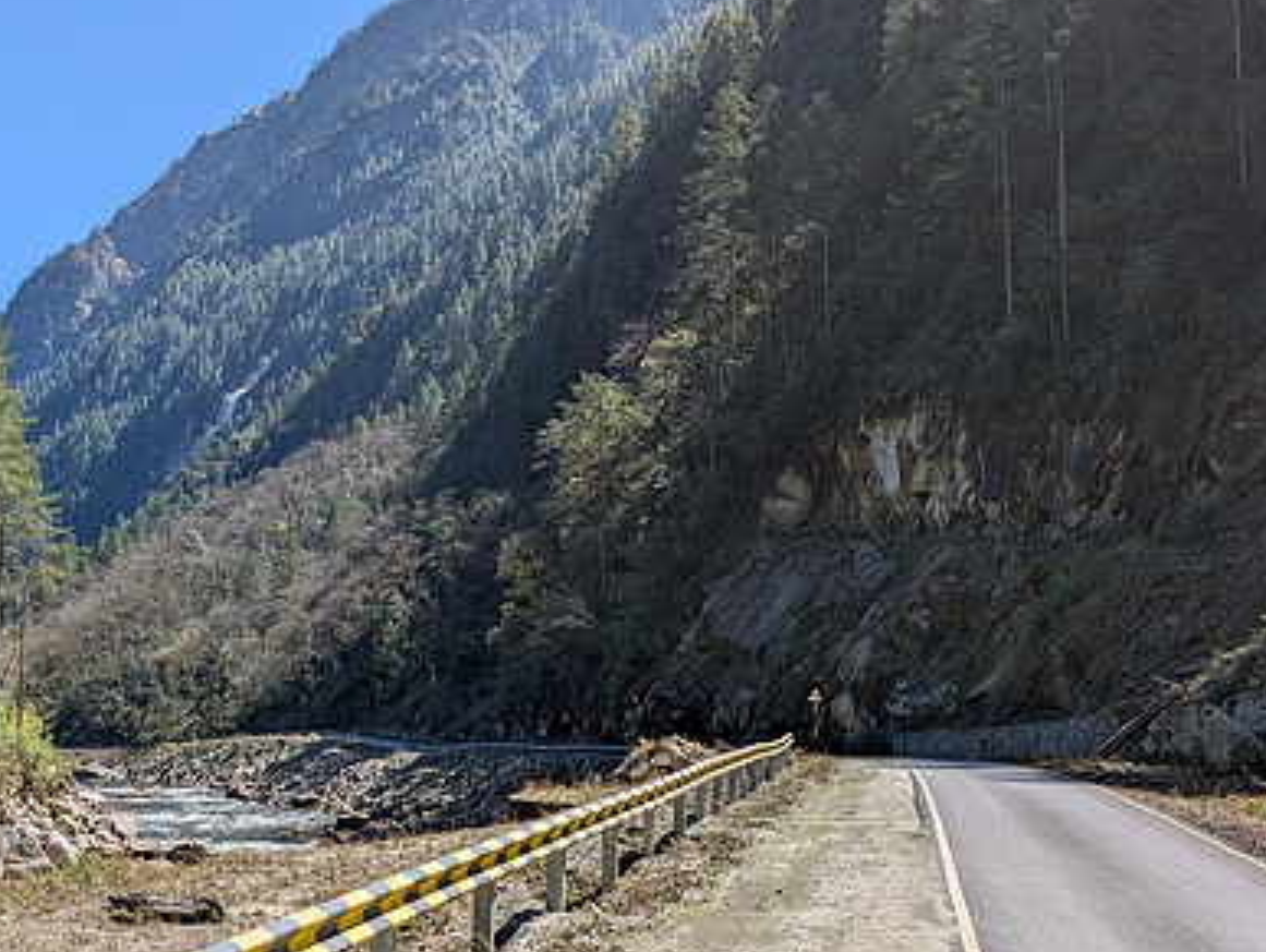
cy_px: 636
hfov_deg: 50.9
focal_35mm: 36
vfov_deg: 39.2
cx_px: 501
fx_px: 1318
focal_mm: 6.9
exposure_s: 1/863
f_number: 1.68
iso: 18
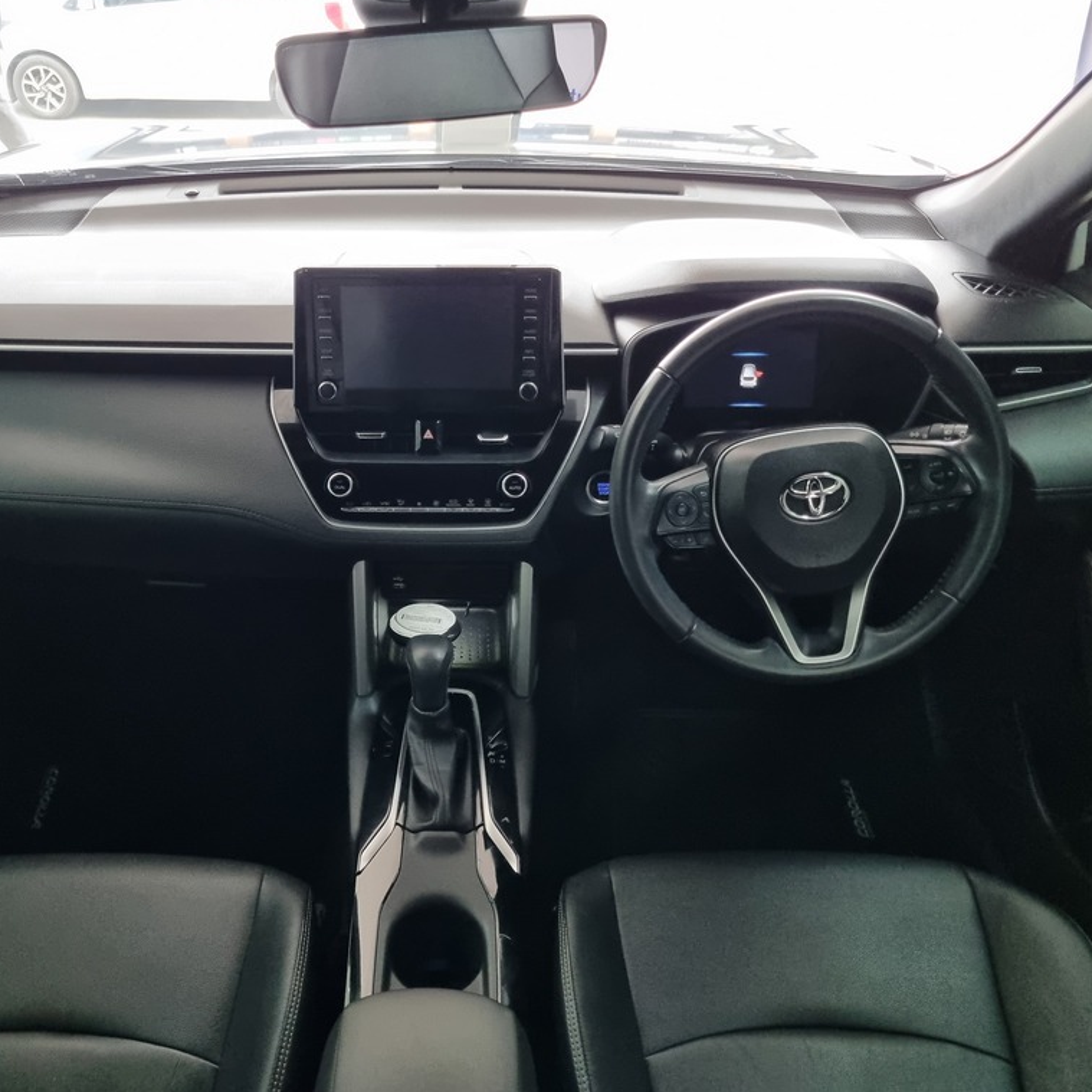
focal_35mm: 31
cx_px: 427
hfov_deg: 52.1
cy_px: 542
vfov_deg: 52.5
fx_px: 1106
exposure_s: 1/50
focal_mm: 5.4
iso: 500
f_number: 1.8
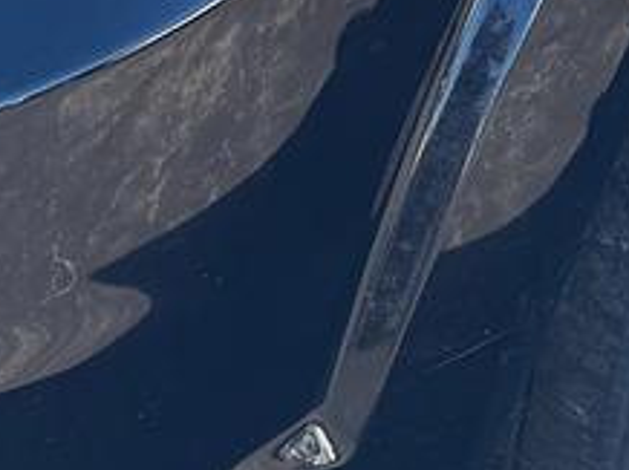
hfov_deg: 13.9
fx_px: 2559
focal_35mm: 141
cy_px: -346
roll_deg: -3.1
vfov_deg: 10.0
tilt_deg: -19.4
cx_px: 138
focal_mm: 6.76
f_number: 1.78
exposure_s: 1/995
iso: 80
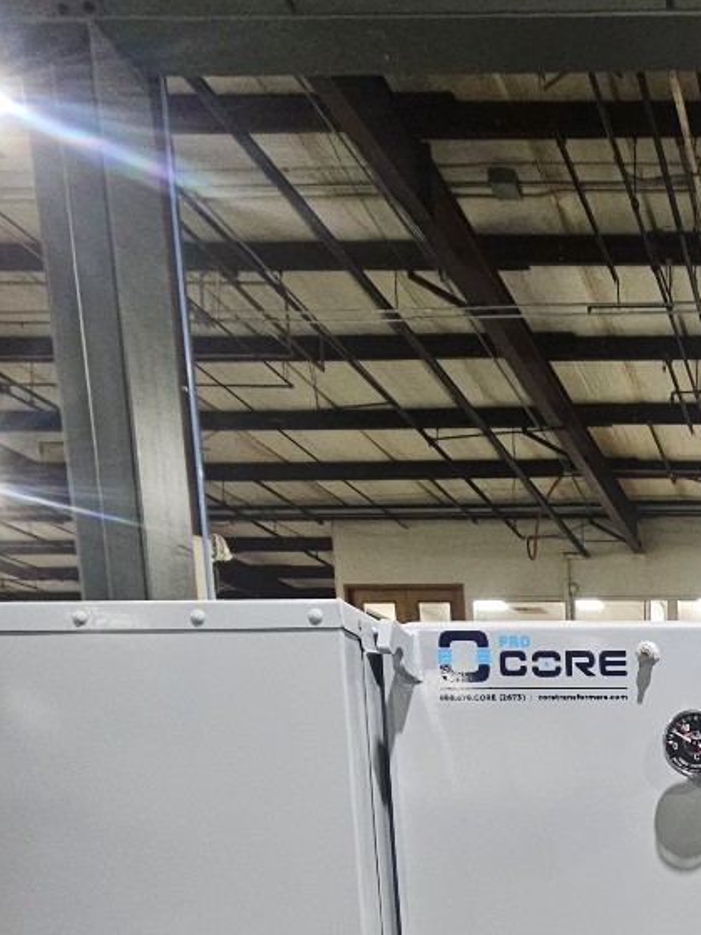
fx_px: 837
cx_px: 833
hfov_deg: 35.9
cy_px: 953
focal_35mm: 31
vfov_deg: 47.5
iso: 400
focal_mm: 2.2
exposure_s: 1/30
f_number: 2.2
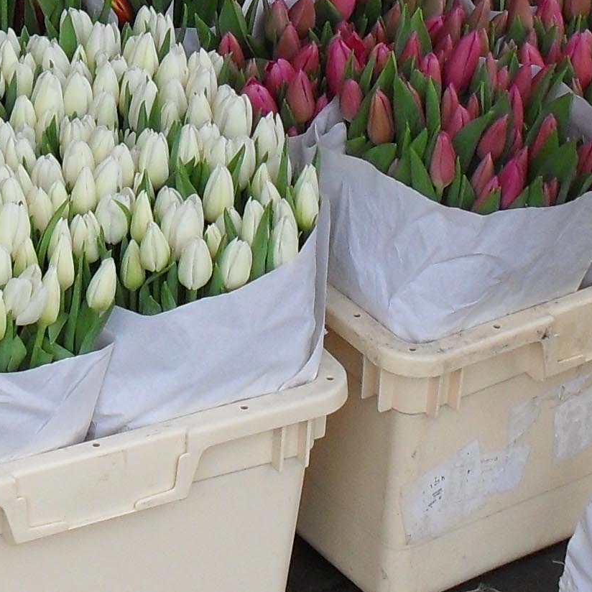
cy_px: 45
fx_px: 2651
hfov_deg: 12.7
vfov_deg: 12.6
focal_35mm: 137
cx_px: 272
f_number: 3.2
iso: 100
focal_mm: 6.3
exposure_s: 1/350
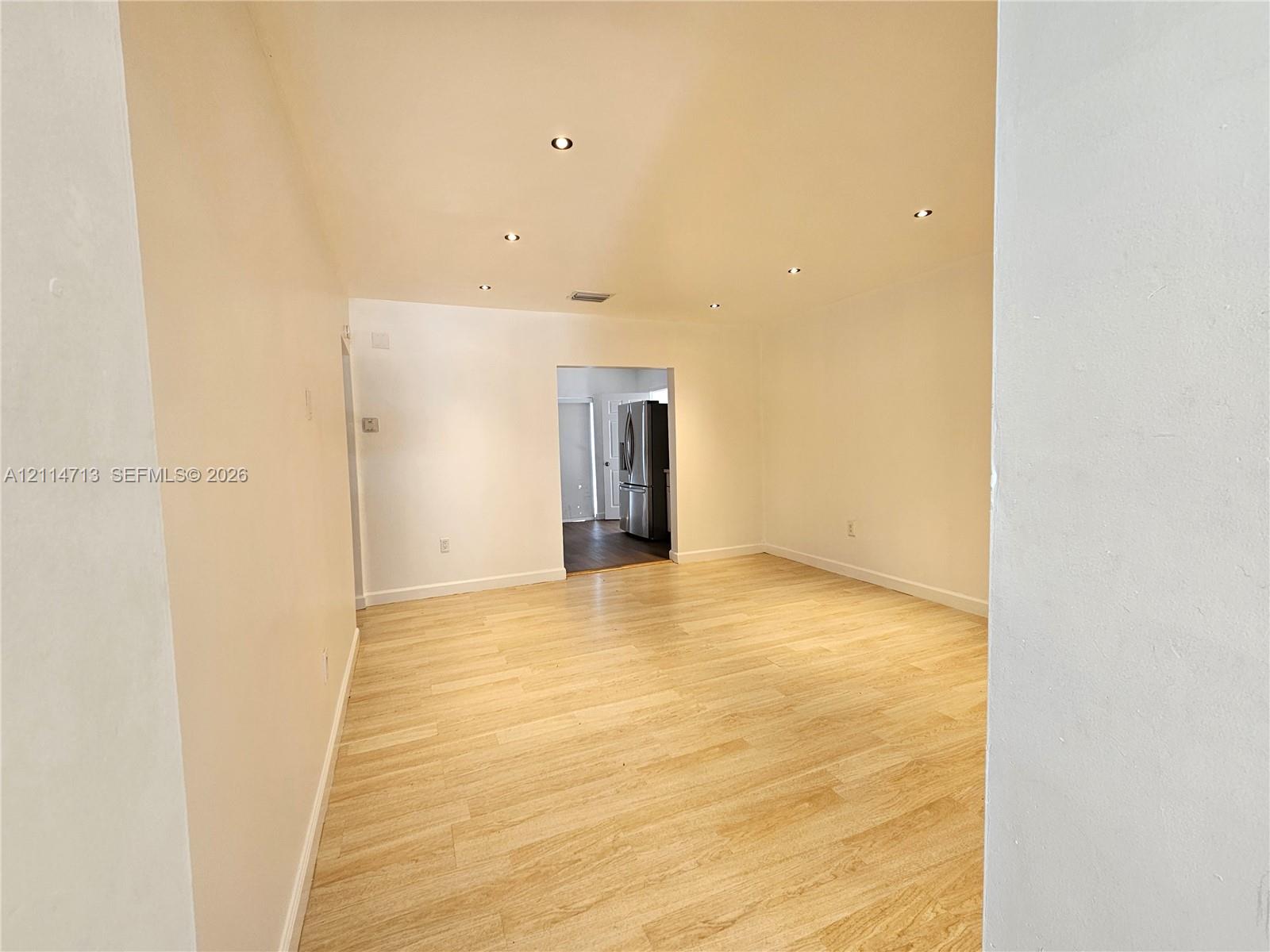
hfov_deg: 106.2
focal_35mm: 13
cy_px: 476
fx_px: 477
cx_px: 635
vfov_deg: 89.9
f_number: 2.2
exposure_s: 1/60
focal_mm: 2.2
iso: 80
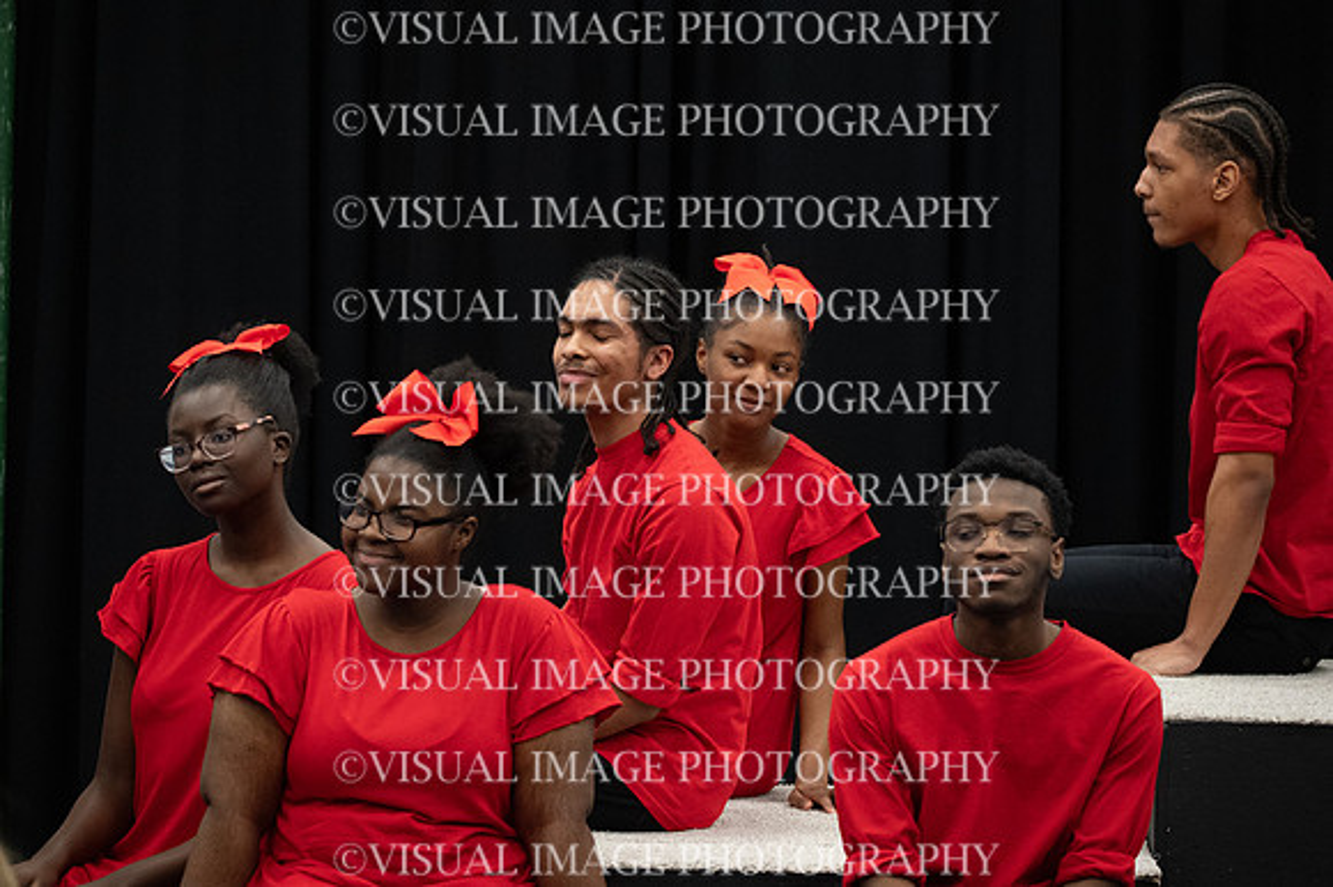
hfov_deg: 12.2
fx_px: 6254
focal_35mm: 169
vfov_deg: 8.1
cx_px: 666
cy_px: 444
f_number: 6.3
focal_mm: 169
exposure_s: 1/125
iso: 8000
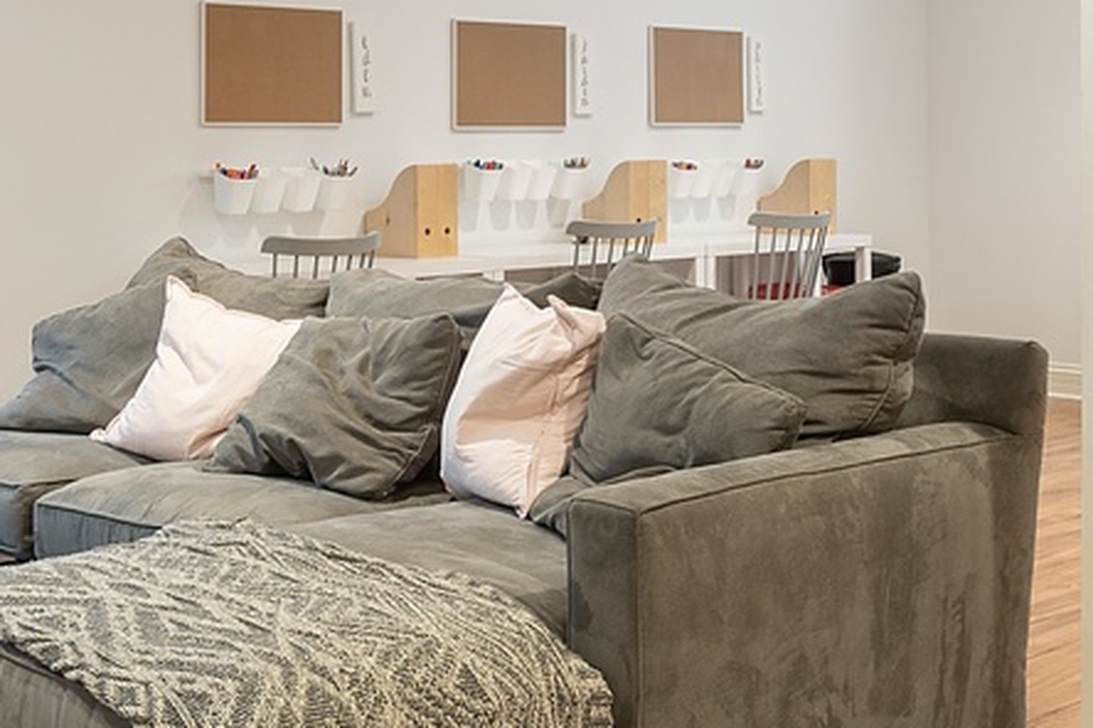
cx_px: 455
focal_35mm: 62
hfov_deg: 32.3
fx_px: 1882
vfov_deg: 21.8
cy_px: 204
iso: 200
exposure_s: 1
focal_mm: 17
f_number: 8
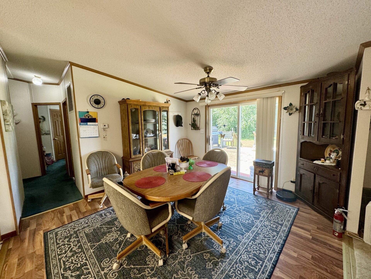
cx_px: 186
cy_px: 140
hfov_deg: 102.1
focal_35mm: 14
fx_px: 150
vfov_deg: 85.7
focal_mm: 2.22
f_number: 2.2
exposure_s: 1/120
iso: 160
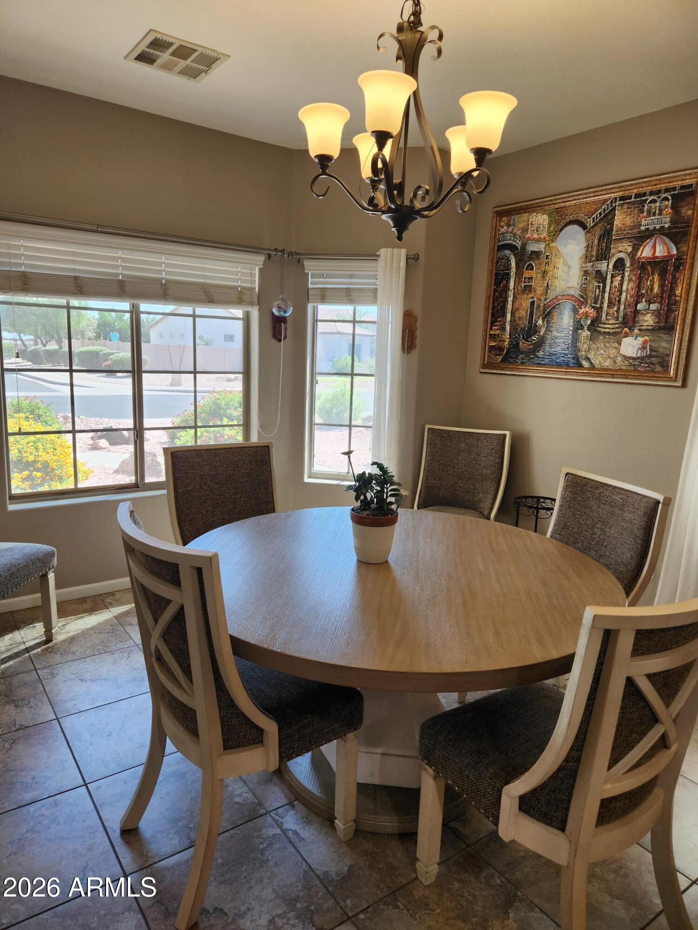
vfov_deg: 73.9
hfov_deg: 58.9
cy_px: 465
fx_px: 618
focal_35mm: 23
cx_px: 349
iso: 64
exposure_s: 1/120
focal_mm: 5.4
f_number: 1.8
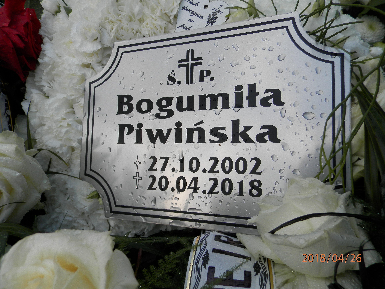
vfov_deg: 54.9
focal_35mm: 25
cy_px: 144
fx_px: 278
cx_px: 192
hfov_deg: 69.4
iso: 80
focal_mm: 4.5
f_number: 3.1
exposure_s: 1/250
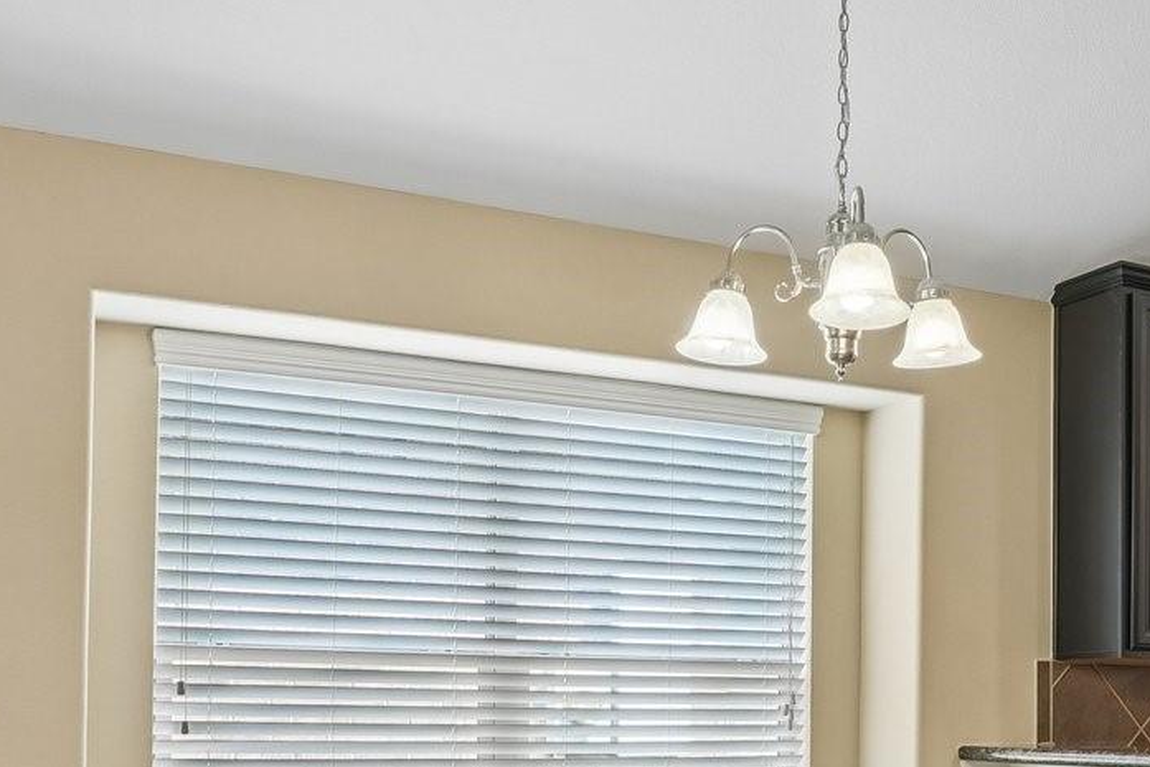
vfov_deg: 27.6
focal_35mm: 47
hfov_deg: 41.0
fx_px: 1502
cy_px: 689
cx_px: 827
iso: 400
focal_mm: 16
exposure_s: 1/15
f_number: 8
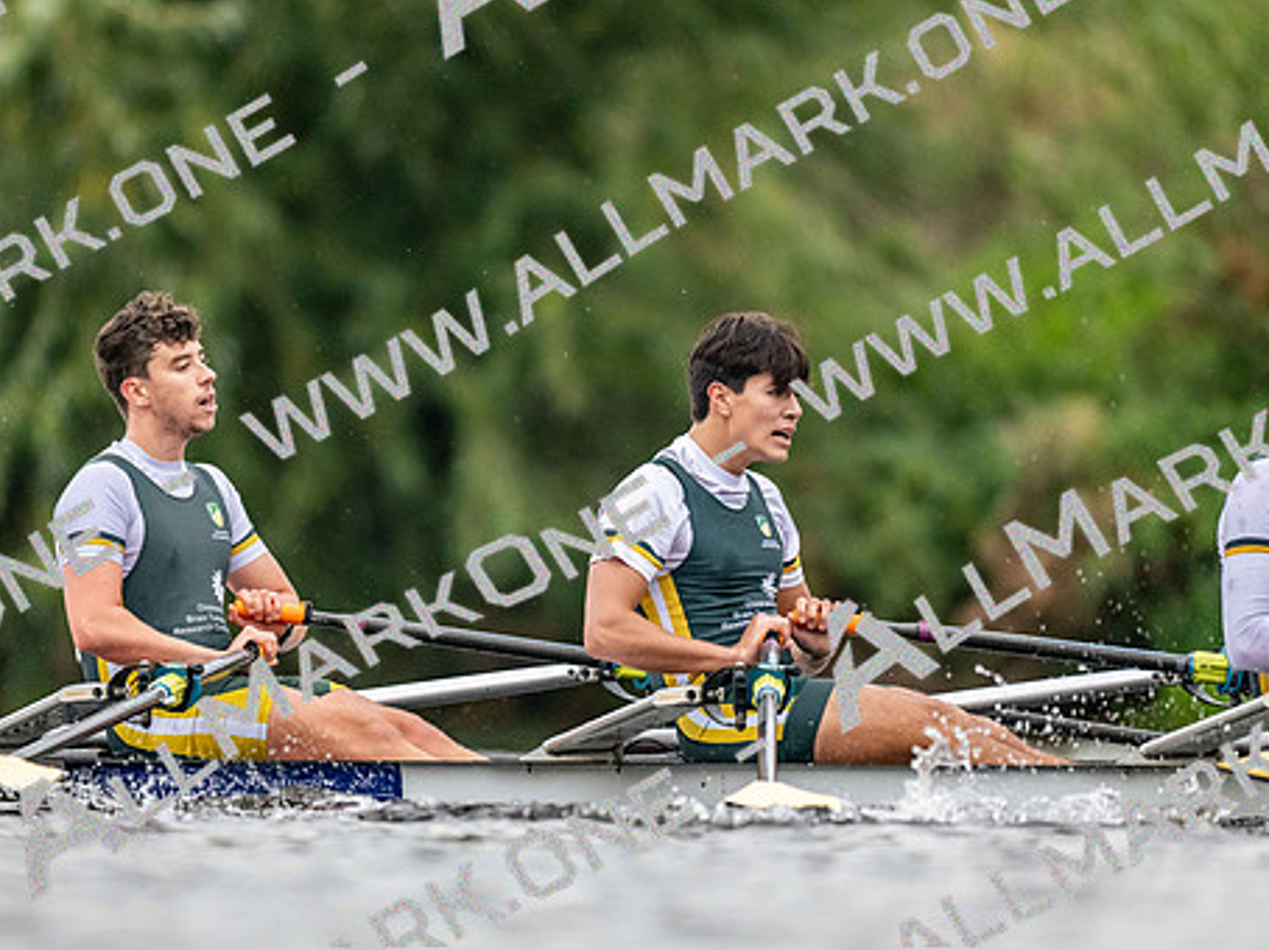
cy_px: 468
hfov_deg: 2.7
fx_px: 27040
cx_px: 587
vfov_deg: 2.0
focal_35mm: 738
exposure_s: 1/2500
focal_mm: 600
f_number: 4
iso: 3600
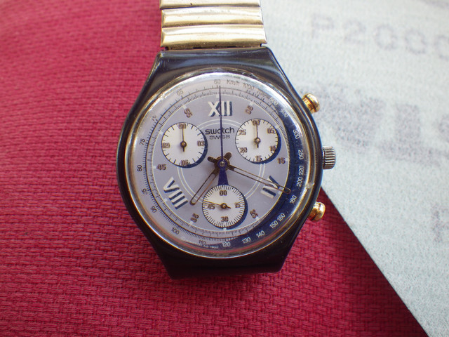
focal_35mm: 34
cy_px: 168
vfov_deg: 41.8
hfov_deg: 54.0
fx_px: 441
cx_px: 224
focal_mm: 6.1
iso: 125
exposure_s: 1/50
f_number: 3.8
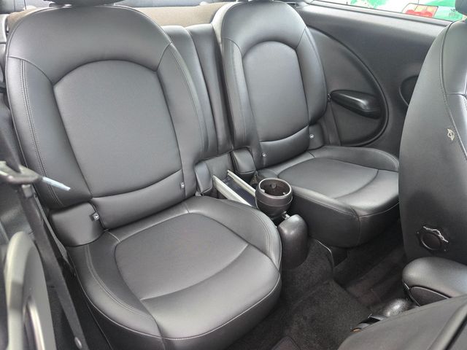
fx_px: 310
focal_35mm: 23
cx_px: 234
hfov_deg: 73.9
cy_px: 175
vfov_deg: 58.9
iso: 500
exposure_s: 1/120
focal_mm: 6.3
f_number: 1.7
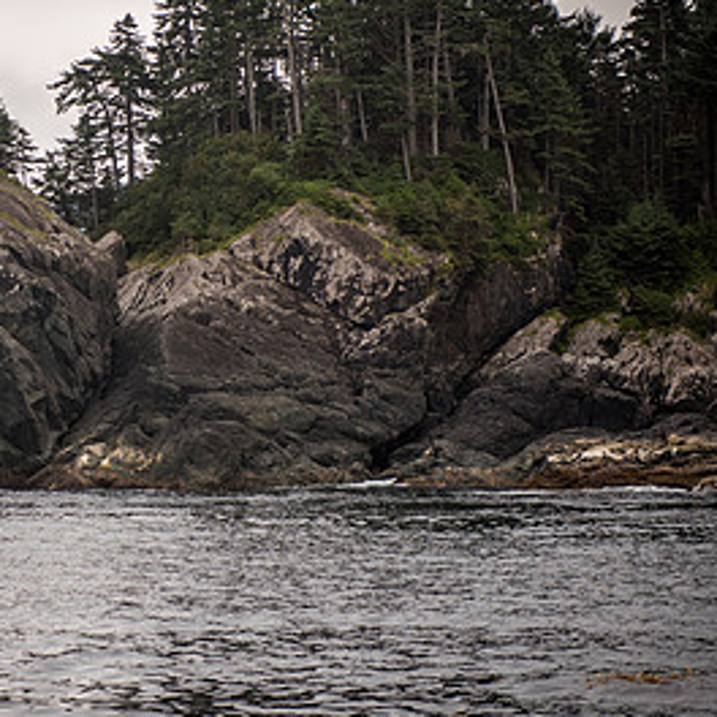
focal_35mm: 136
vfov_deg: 12.8
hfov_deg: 12.7
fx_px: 3187
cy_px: 319
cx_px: 69
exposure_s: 1/1000
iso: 100
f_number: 2.8
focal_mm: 70
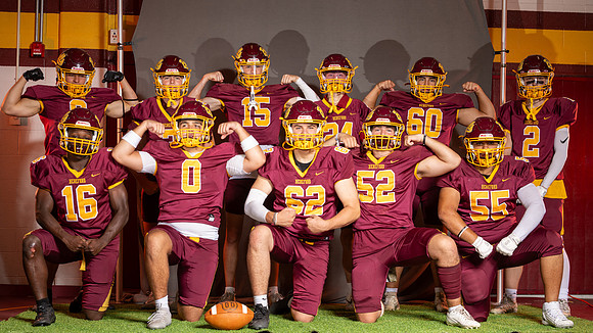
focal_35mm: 62
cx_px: 336
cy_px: 198
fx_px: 969
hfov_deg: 34.0
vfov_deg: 19.5
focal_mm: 48
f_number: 5.6
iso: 80
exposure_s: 1/160
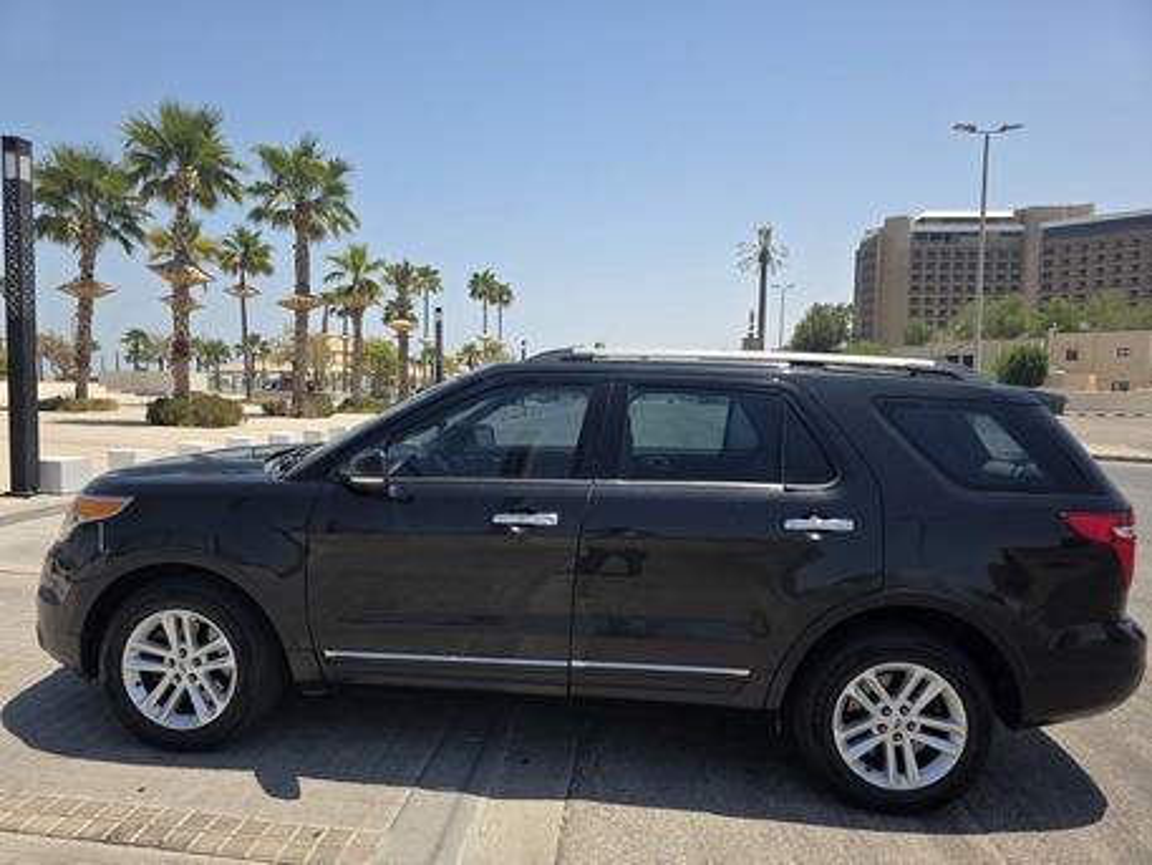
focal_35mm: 23
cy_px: 432
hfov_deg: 73.9
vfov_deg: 58.9
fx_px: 766
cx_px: 576
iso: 80
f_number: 1.7
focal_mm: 6.3
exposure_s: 1/5296
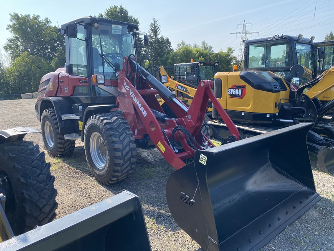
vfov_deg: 53.1
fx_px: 251
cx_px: 167
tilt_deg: -11.6
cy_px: 126
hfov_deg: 67.3
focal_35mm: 26
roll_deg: +2.3
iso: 32
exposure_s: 1/864
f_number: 1.8
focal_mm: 4.25
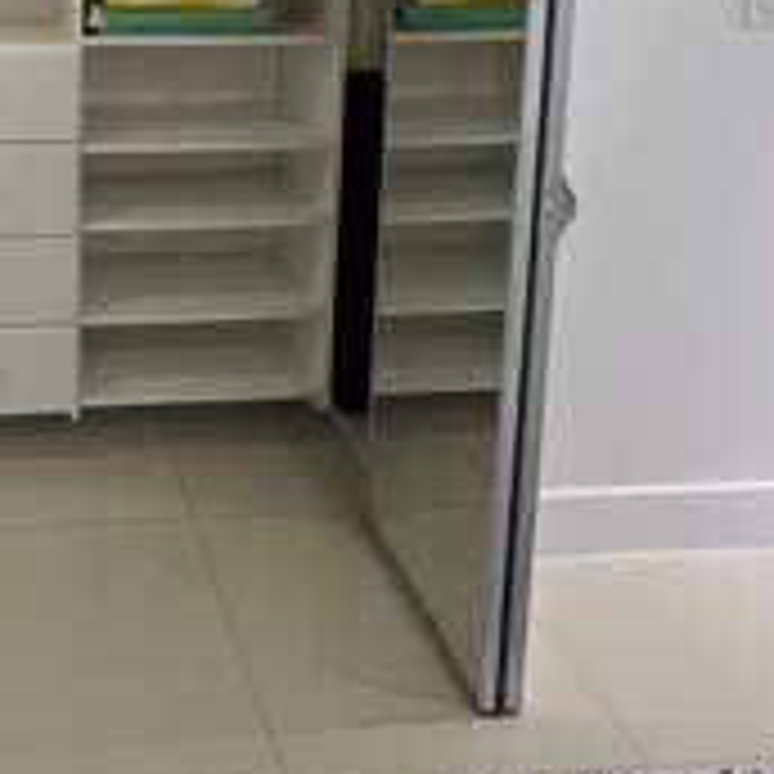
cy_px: -9
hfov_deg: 44.9
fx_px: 810
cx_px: 36
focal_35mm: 32
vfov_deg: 43.4
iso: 640
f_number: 1.8
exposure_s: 1/60
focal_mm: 1.57
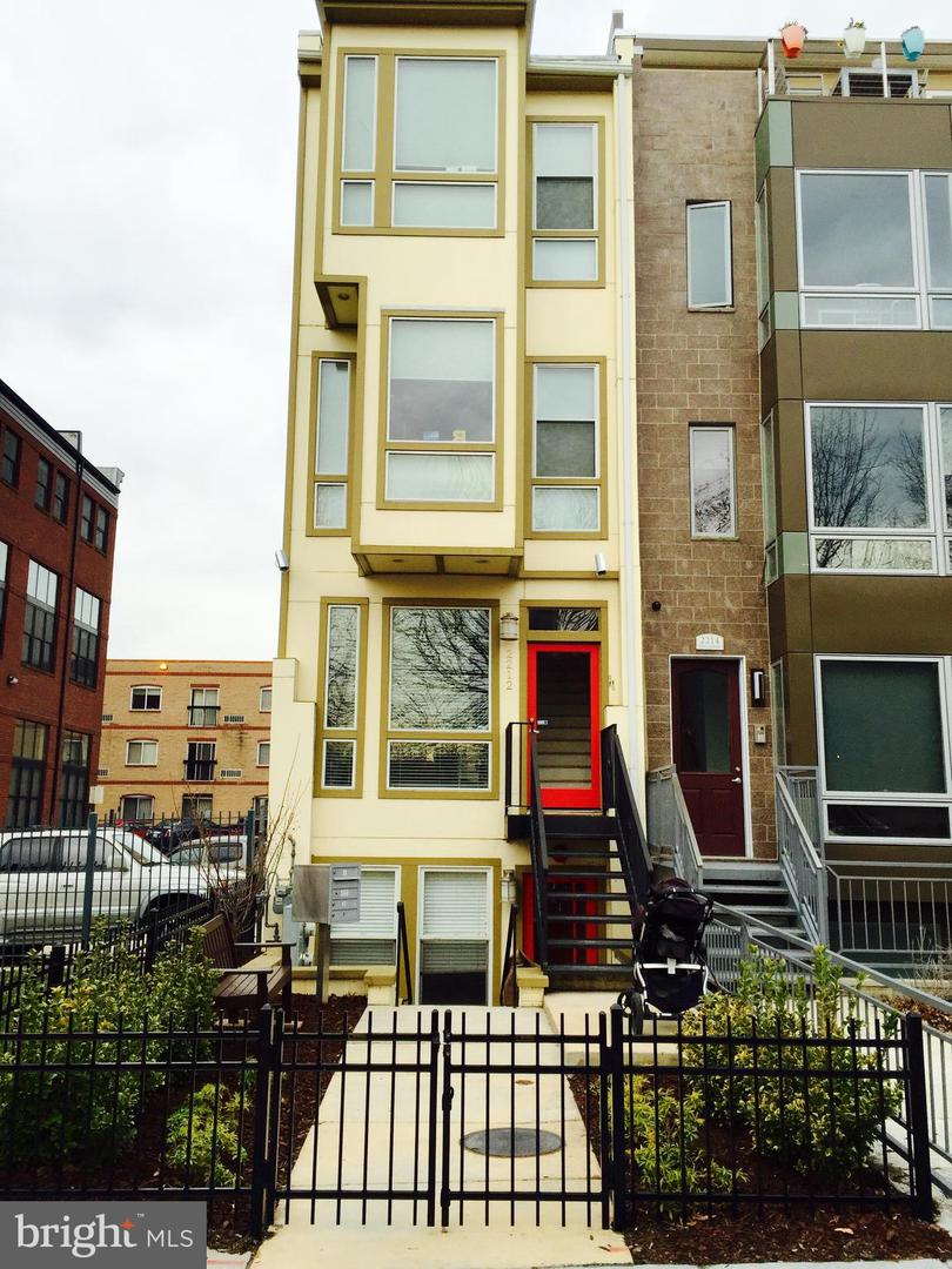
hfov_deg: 48.2
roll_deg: -0.5
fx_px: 1063
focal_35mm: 29
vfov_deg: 61.7
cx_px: 476
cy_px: 634
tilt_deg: +12.7
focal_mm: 4.15
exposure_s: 1/670
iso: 32
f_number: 2.2
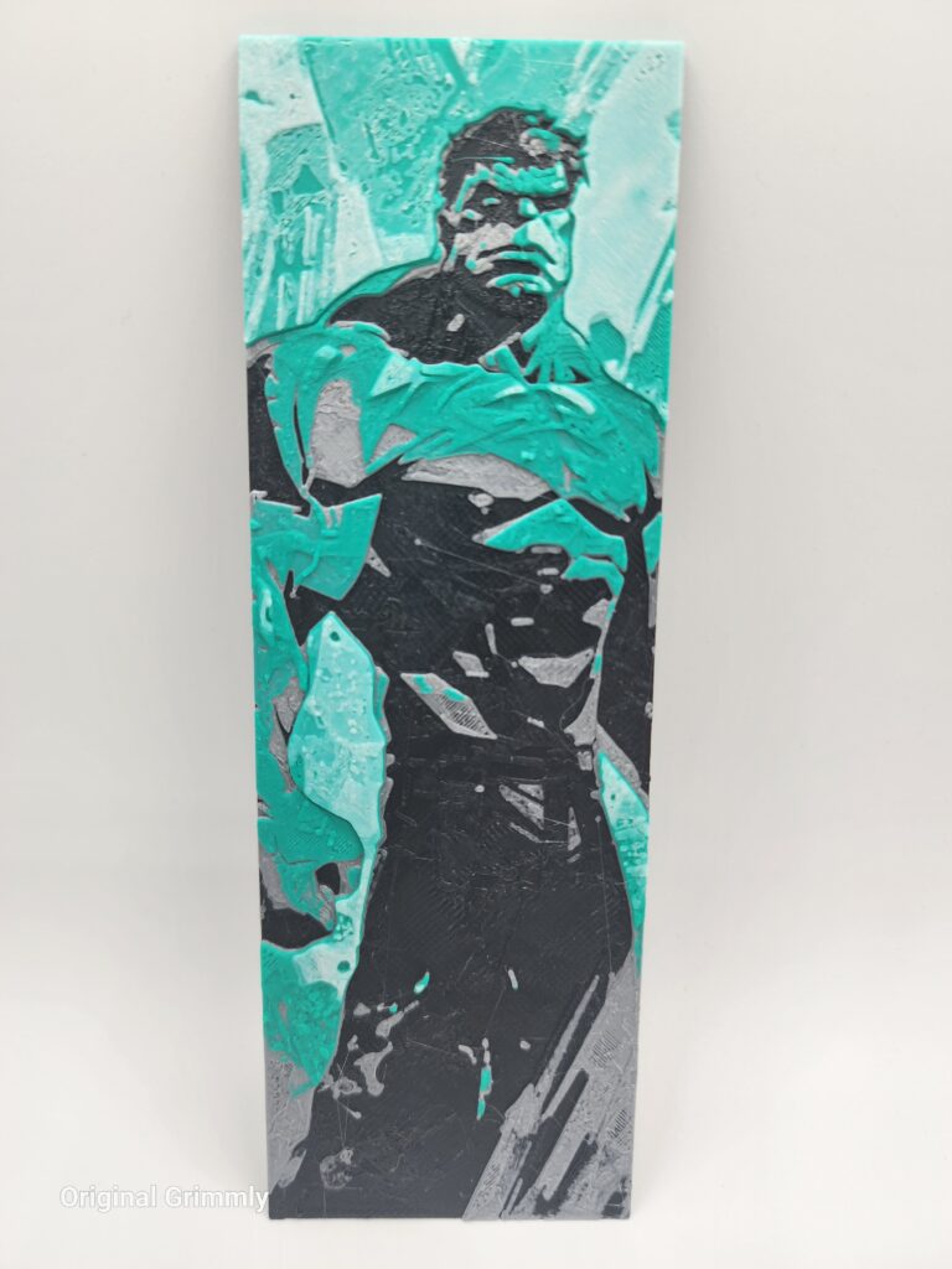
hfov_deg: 58.9
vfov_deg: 73.9
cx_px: 476
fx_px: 843
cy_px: 634
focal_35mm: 23
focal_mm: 6.4
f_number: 1.8
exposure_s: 1/379
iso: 12
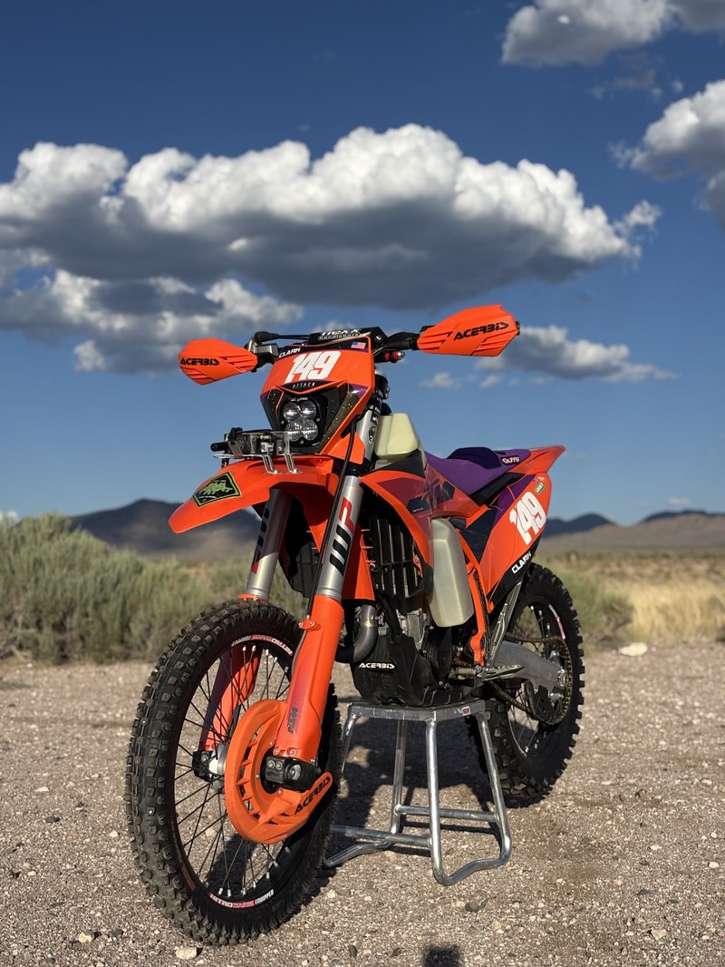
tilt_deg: +4.5
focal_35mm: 52
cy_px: 484
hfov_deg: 28.0
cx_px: 362
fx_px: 1452
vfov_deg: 36.8
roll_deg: +0.6
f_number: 1.6
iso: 40
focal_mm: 5.96
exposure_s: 1/3788
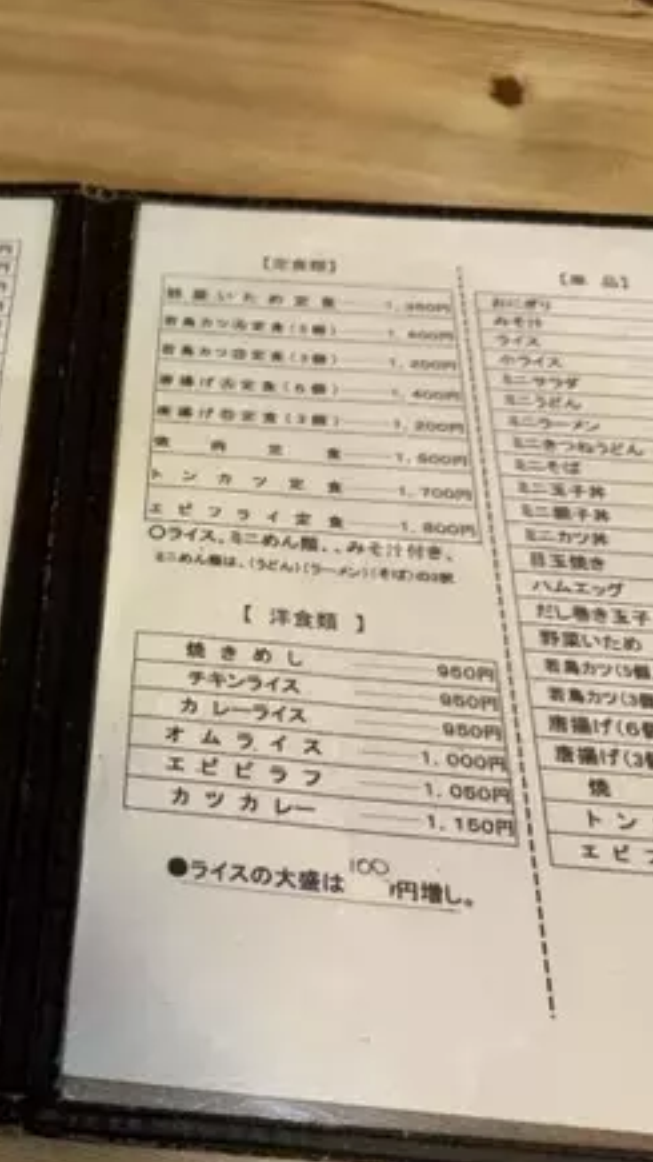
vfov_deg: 55.3
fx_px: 1109
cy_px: 586
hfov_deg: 31.2
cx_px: 56
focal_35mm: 36
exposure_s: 1/60
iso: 125
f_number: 1.78
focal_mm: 6.76
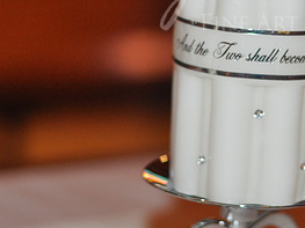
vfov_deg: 9.3
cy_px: 34
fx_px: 1400
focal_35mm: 159
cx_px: 240
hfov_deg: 12.4
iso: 800
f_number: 2.8
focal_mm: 50
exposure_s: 1/60
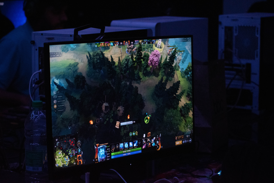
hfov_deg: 18.8
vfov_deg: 12.6
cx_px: 140
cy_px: 89
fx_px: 830
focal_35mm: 109
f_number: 4.5
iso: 6400
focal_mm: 70
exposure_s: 1/200
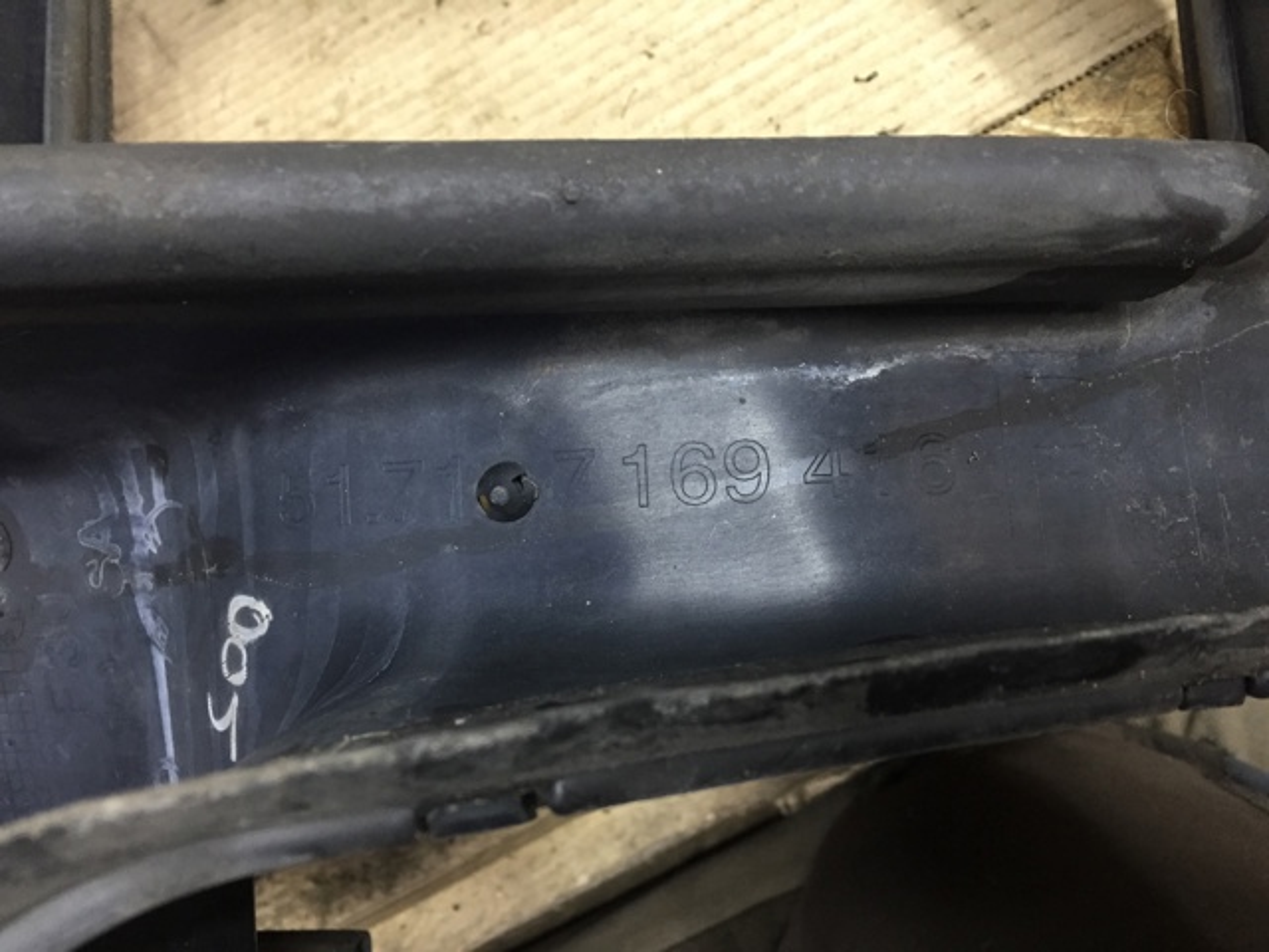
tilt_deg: -63.0
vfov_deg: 48.2
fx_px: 1063
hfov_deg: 61.7
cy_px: 476
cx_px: 634
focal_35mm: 29
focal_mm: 4.15
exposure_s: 1/33
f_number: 2.2
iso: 200
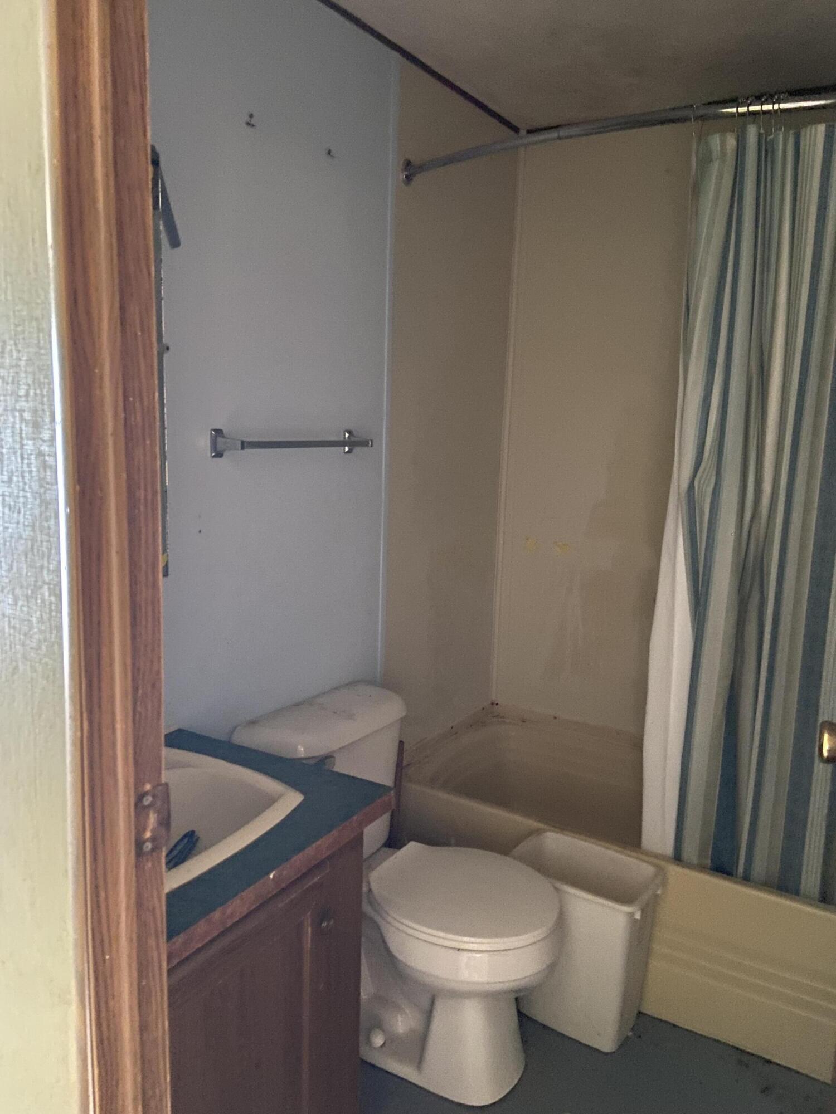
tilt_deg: -8.9
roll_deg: -1.9
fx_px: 837
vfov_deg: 67.3
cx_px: 418
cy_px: 557
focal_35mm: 26
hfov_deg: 53.1
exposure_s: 1/12
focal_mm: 4.25
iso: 500
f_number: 1.8
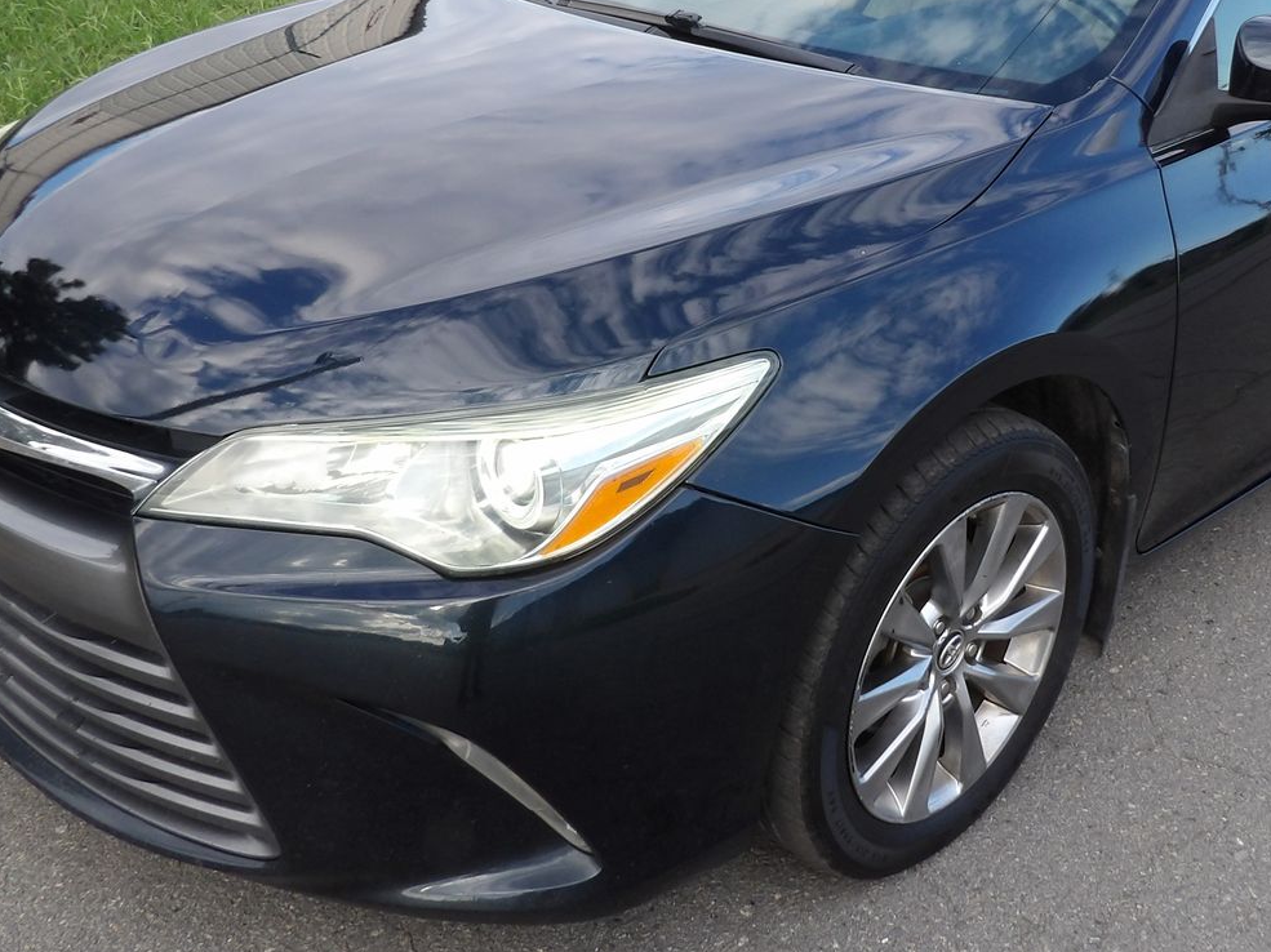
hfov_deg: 47.7
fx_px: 1431
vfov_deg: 36.2
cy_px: 273
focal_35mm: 39
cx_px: 739
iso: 100
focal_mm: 4.3
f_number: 5.6
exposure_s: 1/79
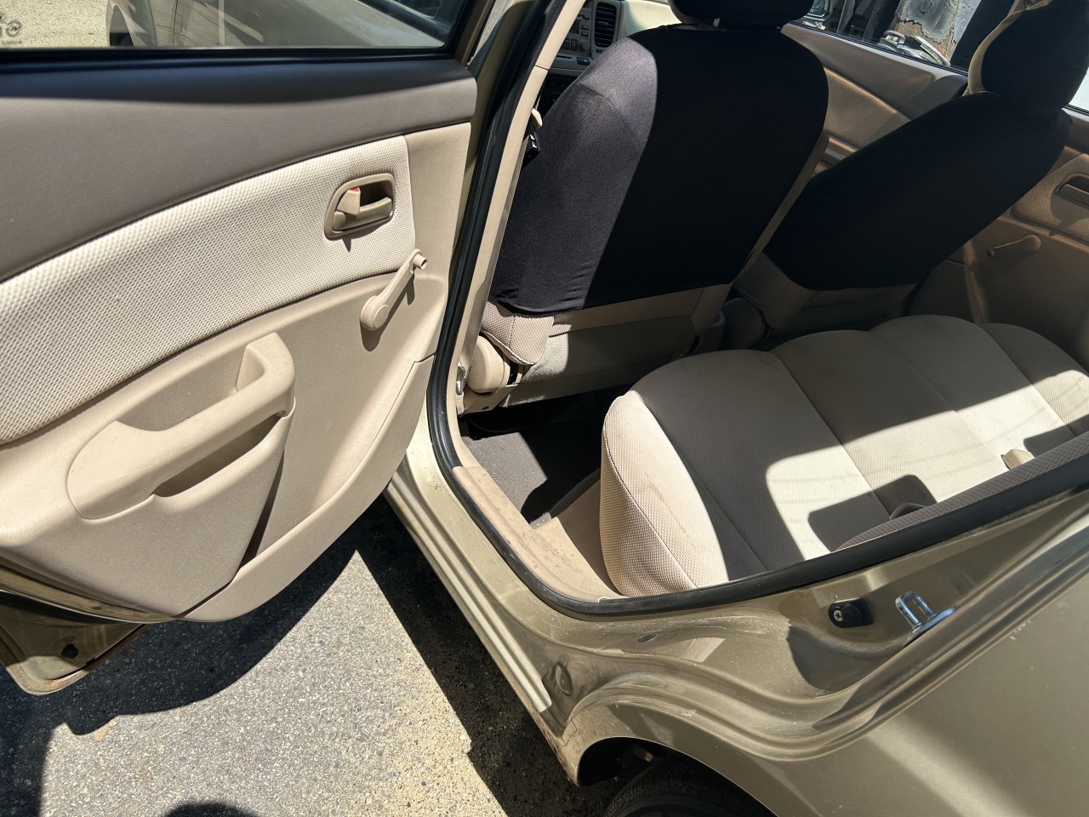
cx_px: 544
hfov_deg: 67.3
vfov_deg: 53.1
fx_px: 818
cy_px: 408
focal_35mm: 26
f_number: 1.5
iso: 50
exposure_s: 1/2841
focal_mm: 5.7
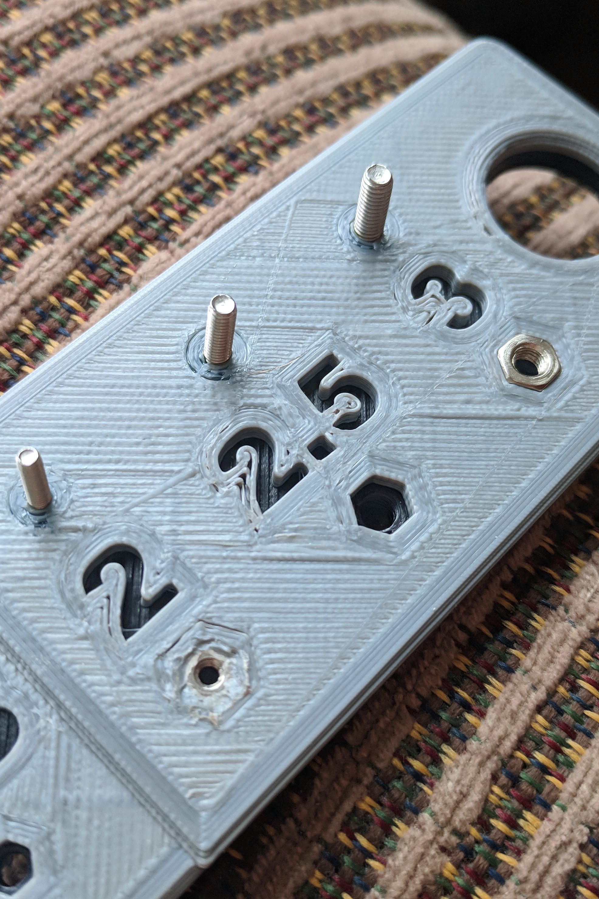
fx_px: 924
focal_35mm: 37
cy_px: 456
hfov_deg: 35.9
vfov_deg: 51.9
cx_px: 294
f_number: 2
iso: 391
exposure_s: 1/60
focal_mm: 4.67
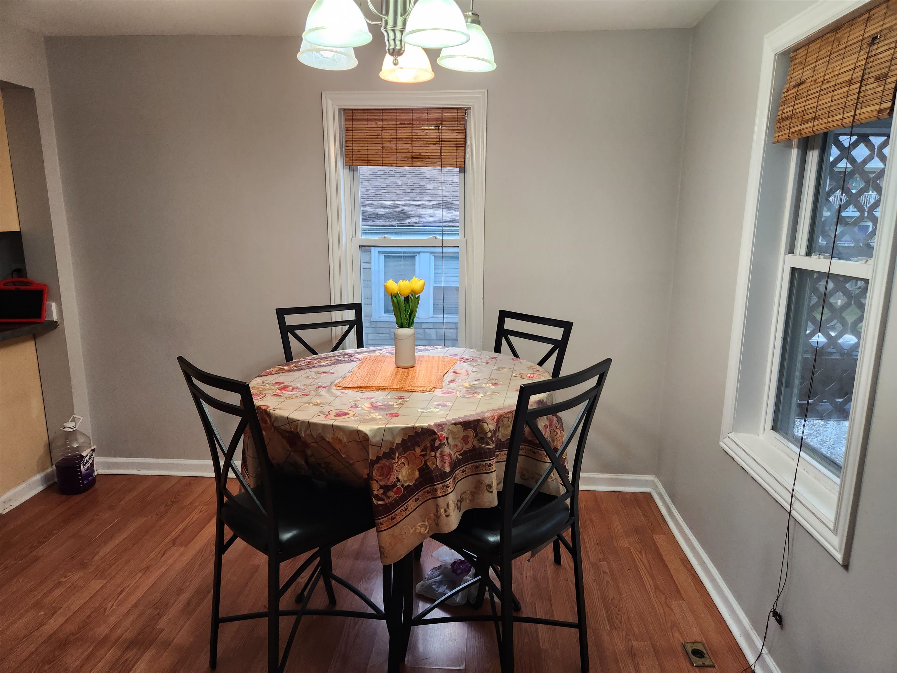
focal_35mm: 23
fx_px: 596
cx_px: 448
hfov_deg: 73.9
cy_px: 336
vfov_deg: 58.9
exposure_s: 1/120
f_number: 1.8
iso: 160
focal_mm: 5.4
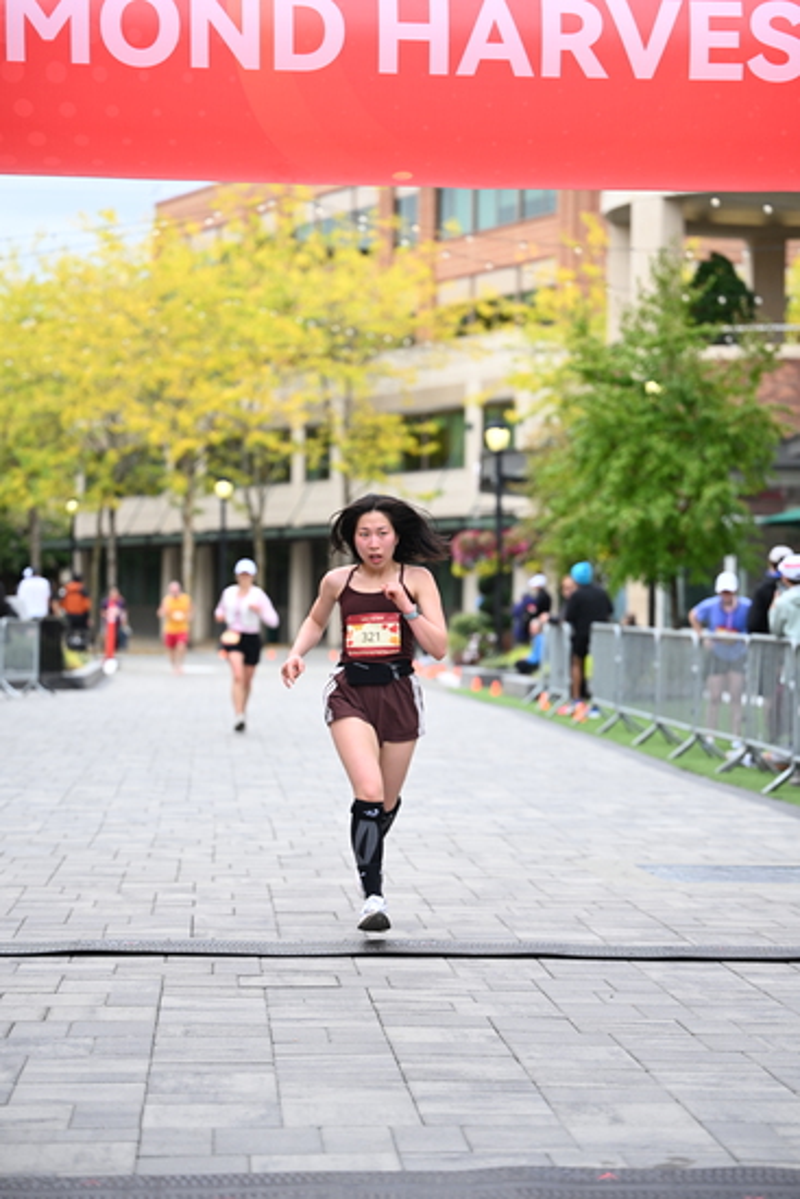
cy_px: 600
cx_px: 400
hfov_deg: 15.2
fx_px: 2998
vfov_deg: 22.6
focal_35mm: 90
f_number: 2.8
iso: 640
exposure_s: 1/2000
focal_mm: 90
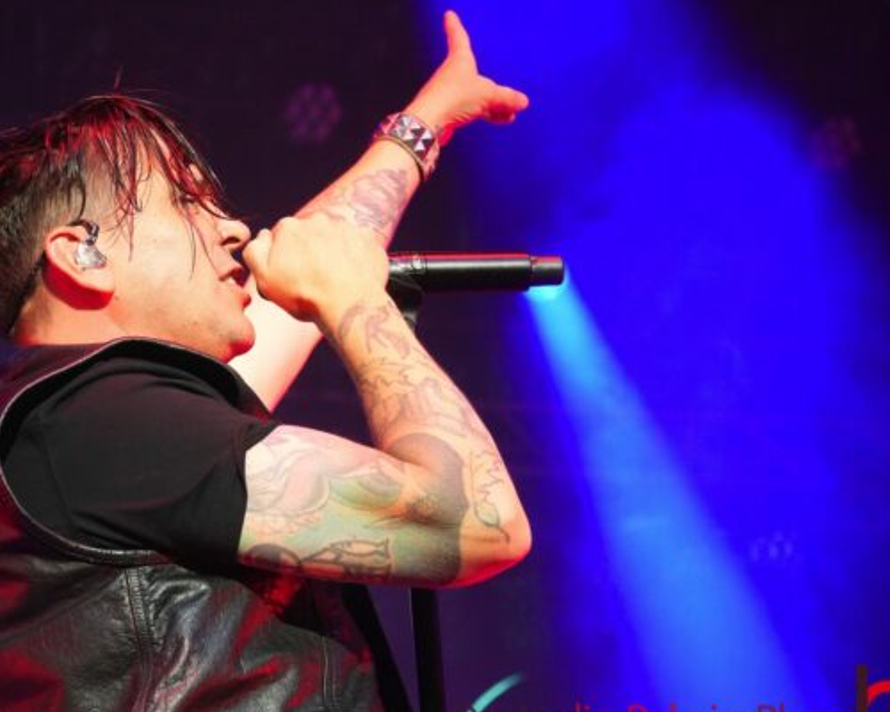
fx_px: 3187
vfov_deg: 12.7
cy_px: 436
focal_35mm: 121
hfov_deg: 15.9
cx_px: 285
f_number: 4.5
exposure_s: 1/160
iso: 4000
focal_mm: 56
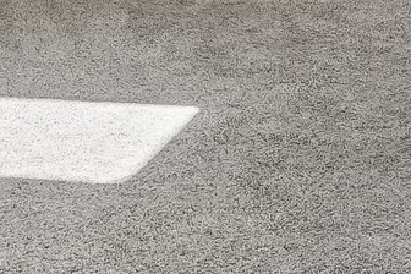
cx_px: 639
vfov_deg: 9.5
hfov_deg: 14.8
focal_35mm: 128
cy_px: -399
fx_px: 1461
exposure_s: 1/80
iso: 400
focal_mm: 21
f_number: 8
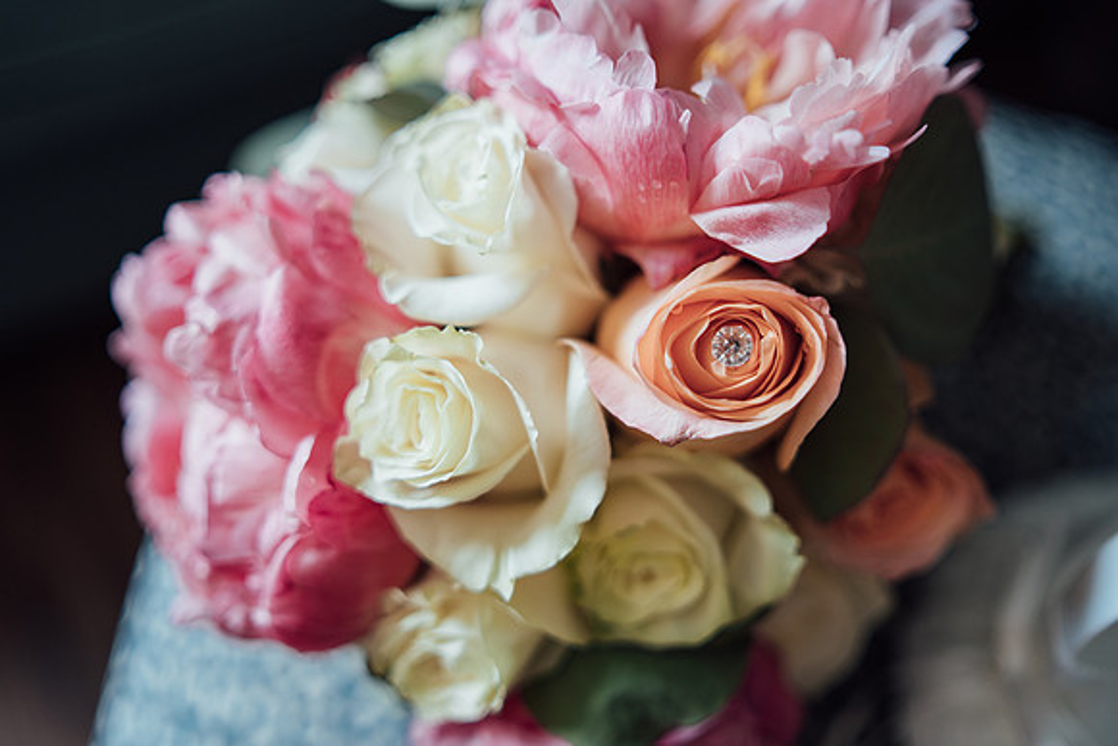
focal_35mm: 35
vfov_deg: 37.9
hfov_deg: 54.4
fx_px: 1087
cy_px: 373
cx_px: 559
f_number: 1.4
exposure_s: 1/200
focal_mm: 35
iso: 400
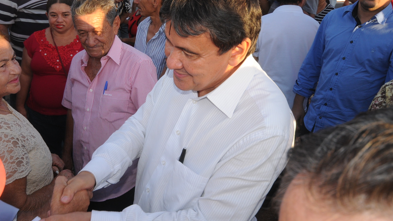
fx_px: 320
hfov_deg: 62.6
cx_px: 156
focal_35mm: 31
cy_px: 95
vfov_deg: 38.1
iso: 400
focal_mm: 15
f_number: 5
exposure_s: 1/250
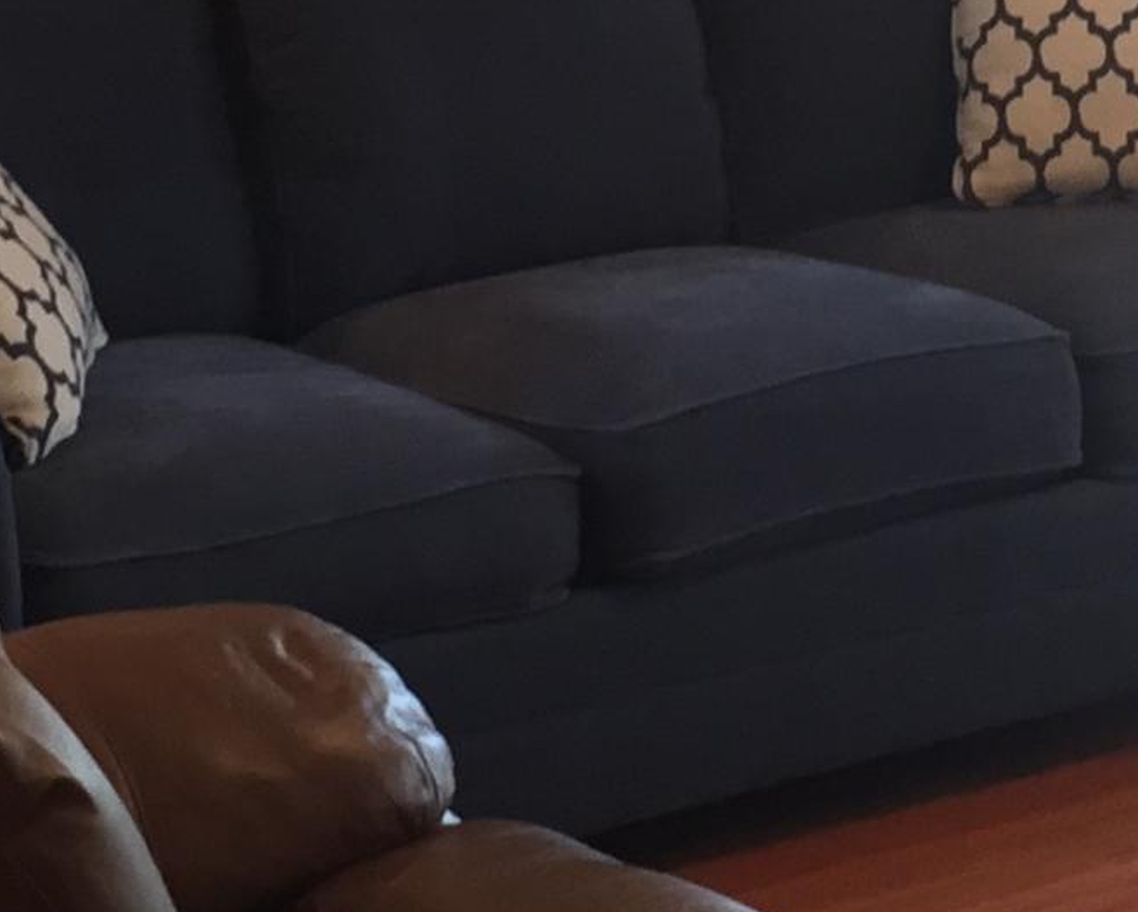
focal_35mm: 129
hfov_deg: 14.7
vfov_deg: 11.8
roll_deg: -1.3
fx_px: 4347
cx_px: 1065
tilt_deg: -9.6
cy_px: -57
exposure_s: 1/30
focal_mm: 4.15
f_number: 2.2
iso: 125
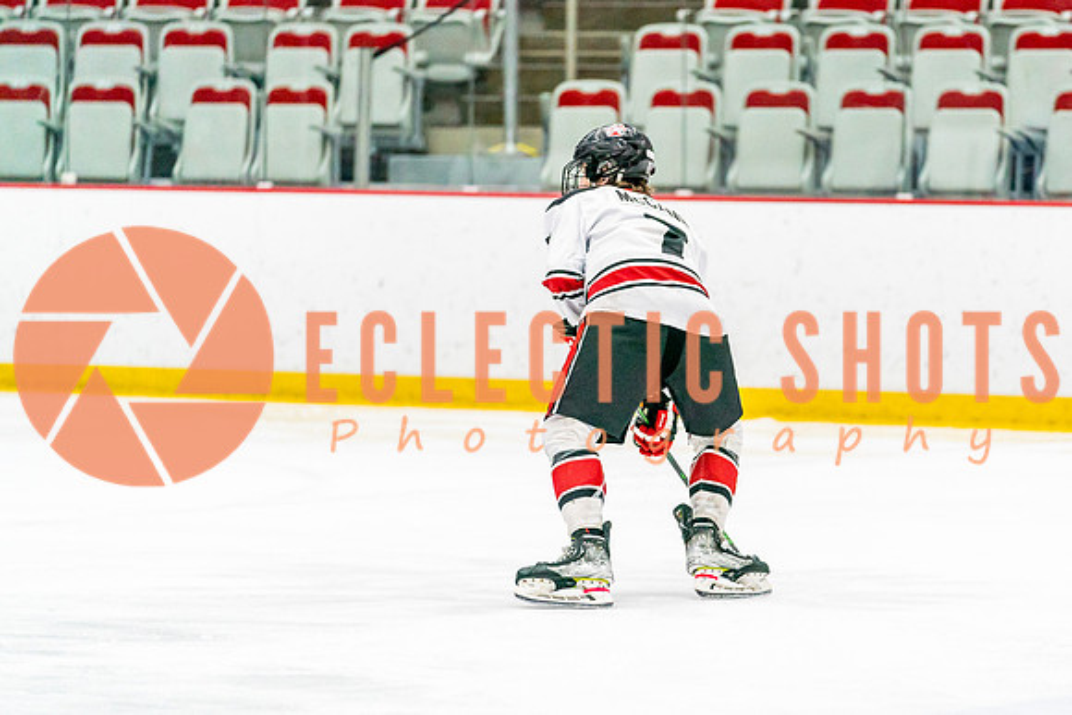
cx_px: 663
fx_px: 7131
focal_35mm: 239
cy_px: 357
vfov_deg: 5.7
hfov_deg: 8.6
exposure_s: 1/1250
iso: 3200
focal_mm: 192
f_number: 2.8
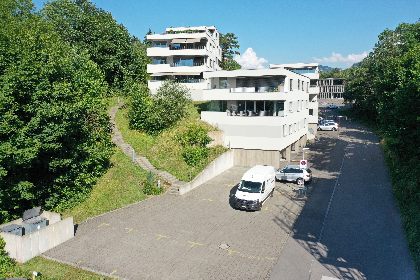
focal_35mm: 28
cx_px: 210
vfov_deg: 46.4
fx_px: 327
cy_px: 140
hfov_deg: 65.5
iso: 100
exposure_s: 1/400
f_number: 5.6
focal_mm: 10.26
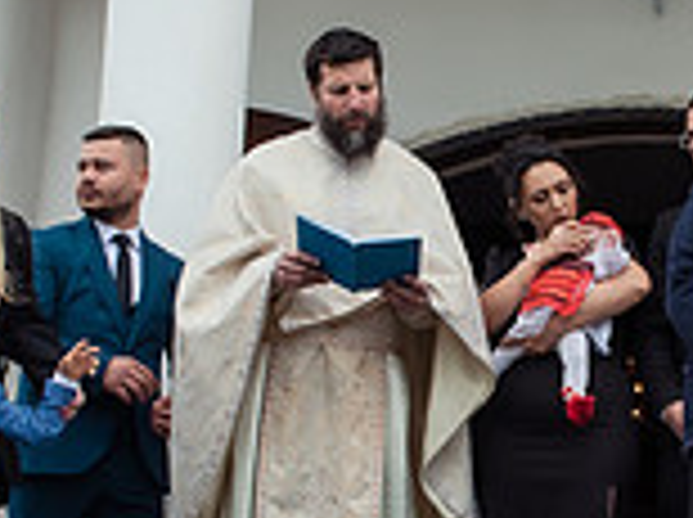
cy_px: 418
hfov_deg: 19.5
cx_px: 629
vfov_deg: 14.8
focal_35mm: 99
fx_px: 1979
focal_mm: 24
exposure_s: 1/320
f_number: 10
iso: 400
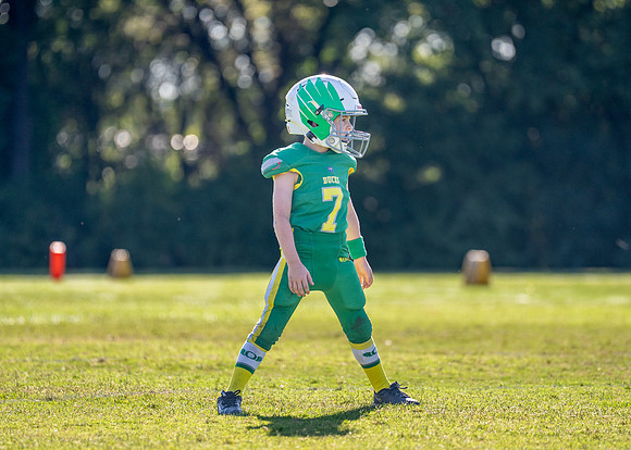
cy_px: 233
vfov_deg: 4.7
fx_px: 5435
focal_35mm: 303
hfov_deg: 6.6
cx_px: 338
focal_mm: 200
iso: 250
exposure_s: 1/2500
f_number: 2.8
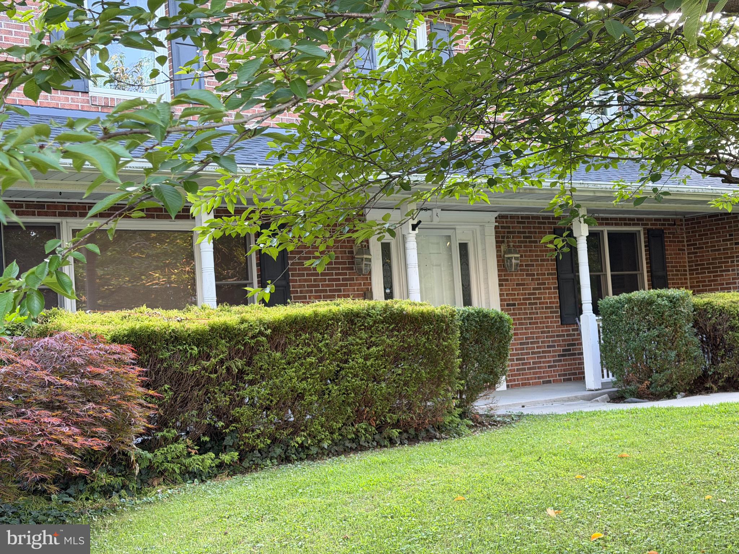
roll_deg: +4.6
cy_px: 277
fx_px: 1025
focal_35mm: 48
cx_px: 370
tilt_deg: +3.0
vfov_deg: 30.3
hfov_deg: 39.7
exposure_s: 1/90
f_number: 1.78
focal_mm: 6.76
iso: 100
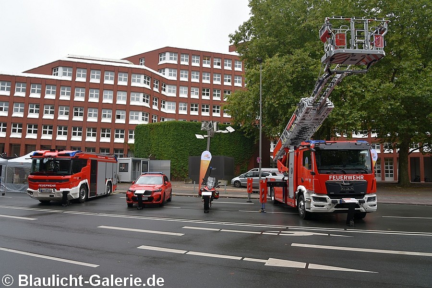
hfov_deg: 73.7
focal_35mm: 24
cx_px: 216
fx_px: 288
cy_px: 144
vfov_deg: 53.1
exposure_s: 1/250
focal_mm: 24
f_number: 8
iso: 400
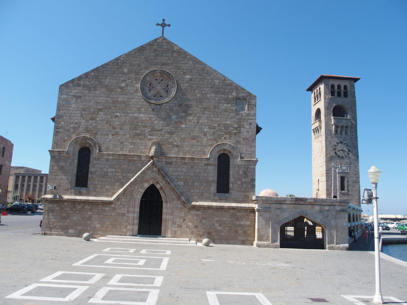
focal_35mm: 28
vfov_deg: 49.7
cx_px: 204
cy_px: 152
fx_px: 329
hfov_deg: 63.4
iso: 100
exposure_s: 1/800
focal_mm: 6
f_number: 3.5
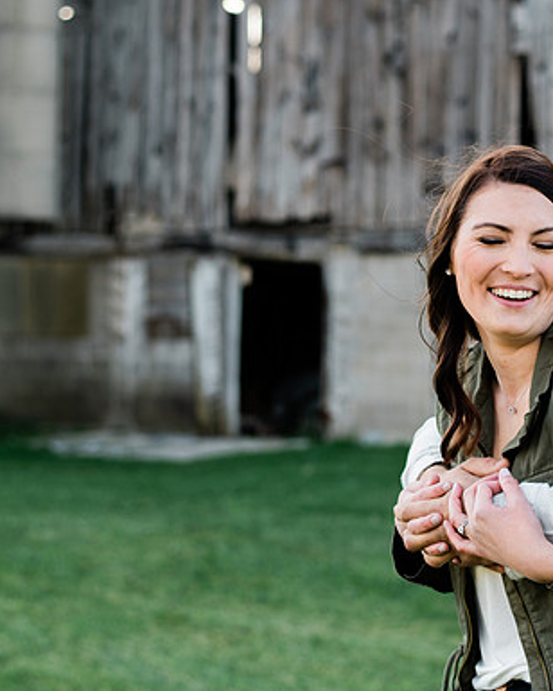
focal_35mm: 92
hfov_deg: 16.6
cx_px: 400
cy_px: 308
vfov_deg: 20.8
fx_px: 1882
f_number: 3.2
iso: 200
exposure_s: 1/640
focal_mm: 58
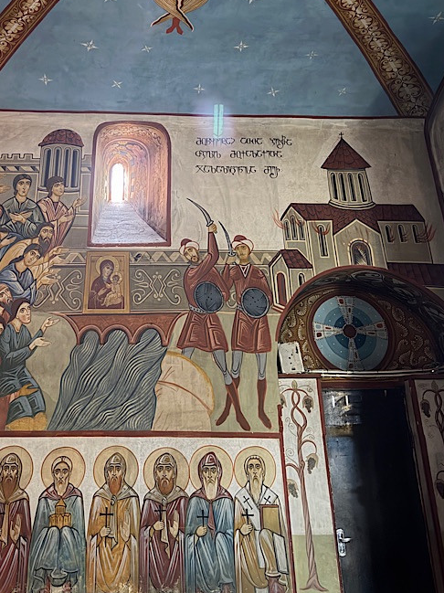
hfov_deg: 38.4
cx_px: 167
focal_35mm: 37
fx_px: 633
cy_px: 153
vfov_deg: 48.4
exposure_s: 1/10
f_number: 1.78
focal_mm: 6.76
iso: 1000
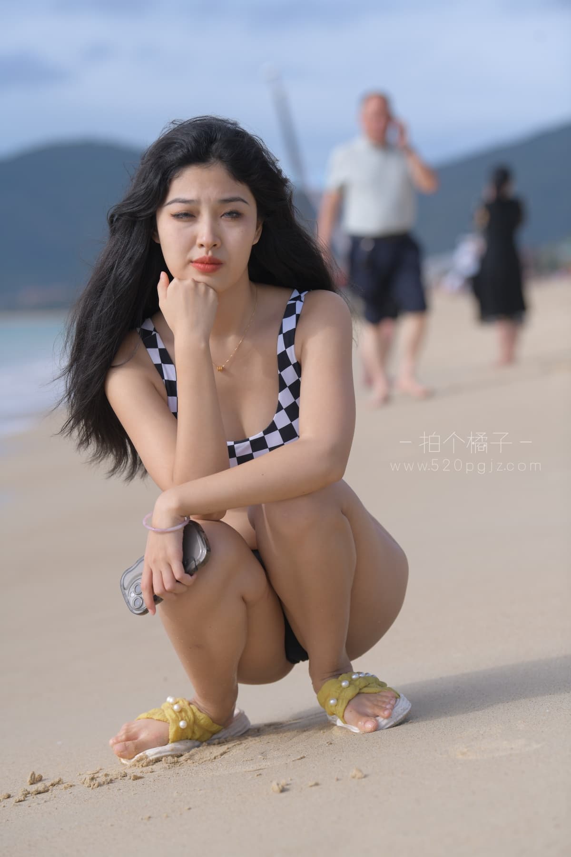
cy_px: 428
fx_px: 2664
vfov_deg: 18.3
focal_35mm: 112
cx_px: 286
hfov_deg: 12.2
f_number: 4
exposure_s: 1/2000
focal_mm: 112
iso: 180
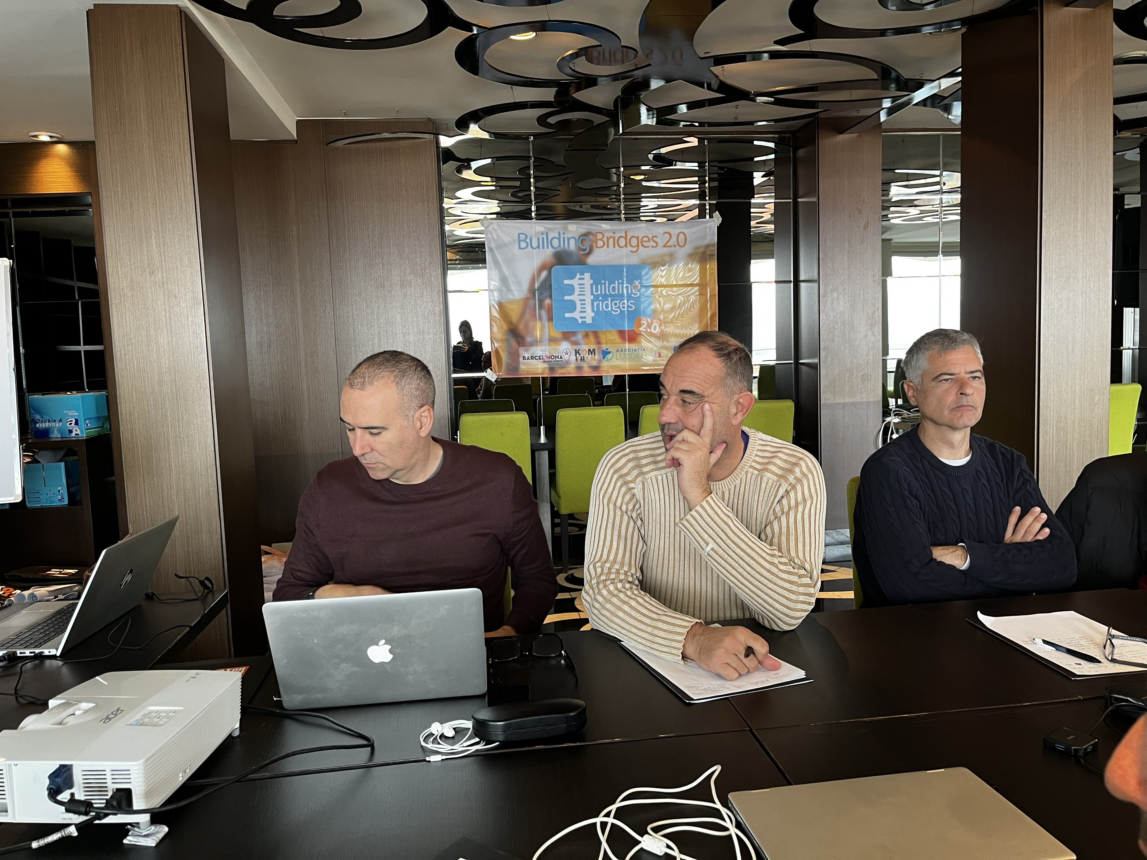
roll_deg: +2.1
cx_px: 574
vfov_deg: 53.1
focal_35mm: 26
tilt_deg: -4.9
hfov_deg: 67.3
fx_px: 862
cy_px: 430
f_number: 1.6
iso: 125
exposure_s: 1/60
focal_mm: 5.1
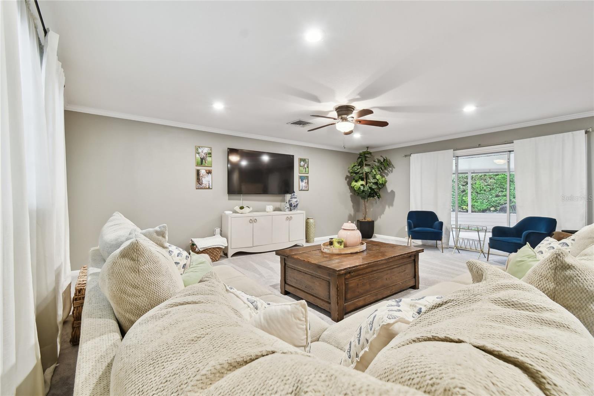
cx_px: 297
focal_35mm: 15
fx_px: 247
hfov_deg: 100.4
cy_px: 198
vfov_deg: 77.3
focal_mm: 10
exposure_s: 1
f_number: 7.1
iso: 100
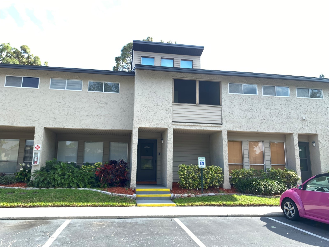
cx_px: 164
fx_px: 247
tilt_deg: +9.9
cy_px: 124
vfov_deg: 53.1
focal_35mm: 26
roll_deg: -1.4
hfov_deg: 67.3
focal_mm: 4.25
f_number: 1.8
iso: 32
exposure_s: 1/121
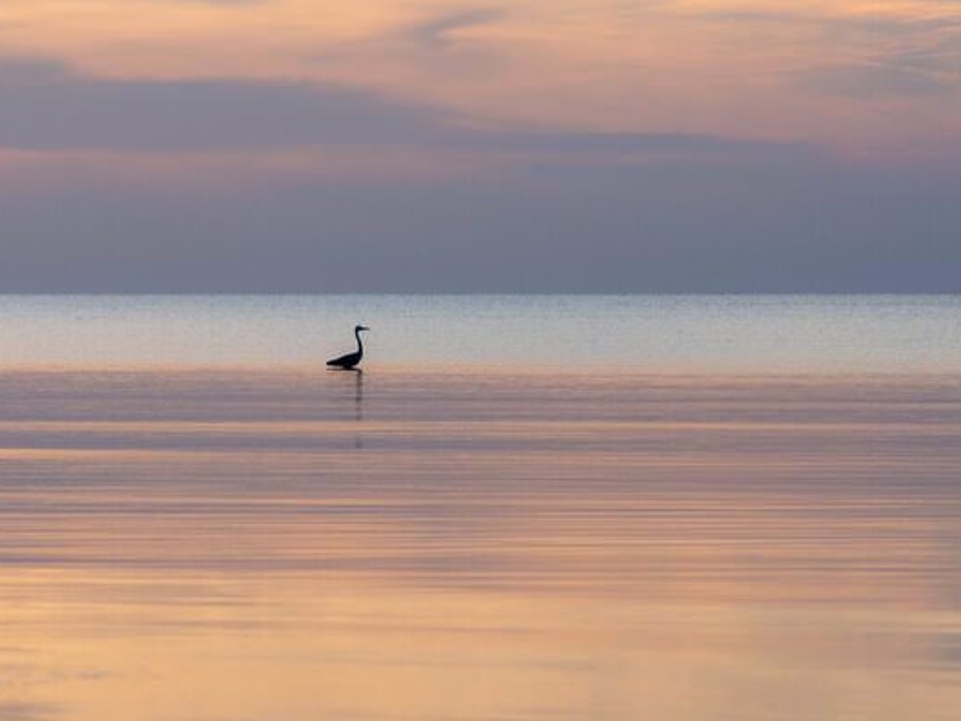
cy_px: 362
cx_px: 522
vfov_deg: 7.0
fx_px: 5912
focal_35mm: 213
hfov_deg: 9.3
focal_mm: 130
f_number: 6.3
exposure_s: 1/250
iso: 200
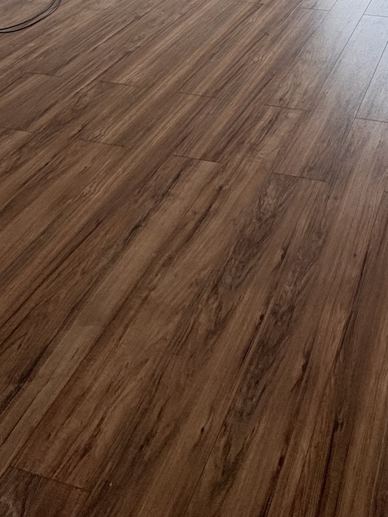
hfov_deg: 32.7
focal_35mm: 41
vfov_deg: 30.7
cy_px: -217
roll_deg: +0.6
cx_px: 372
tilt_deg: -2.4
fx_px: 613
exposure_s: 1/104
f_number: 2.2
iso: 40
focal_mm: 2.22
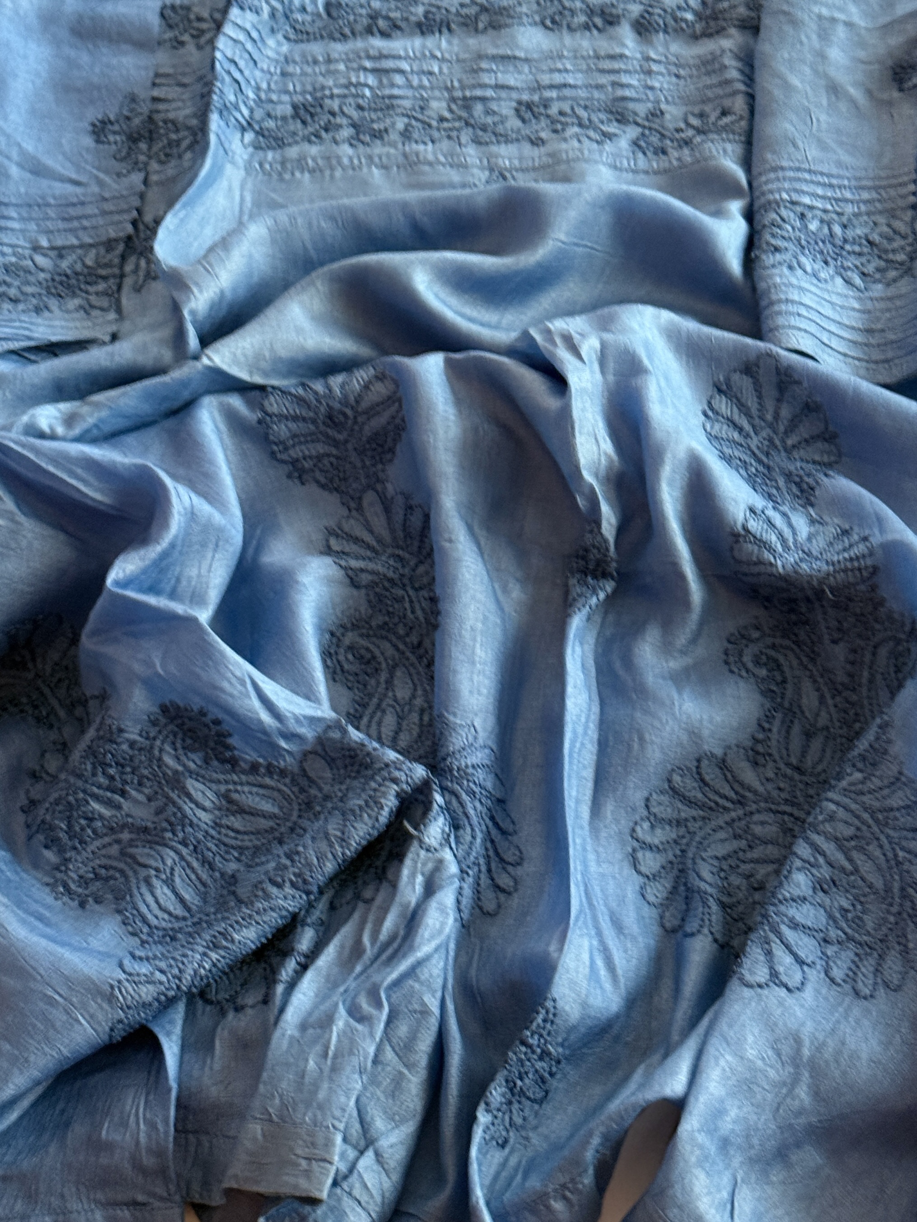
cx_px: 458
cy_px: 611
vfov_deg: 39.7
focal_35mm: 48
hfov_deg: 30.3
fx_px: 1695
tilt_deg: -53.9
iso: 320
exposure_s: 1/40
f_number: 1.78
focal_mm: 6.76
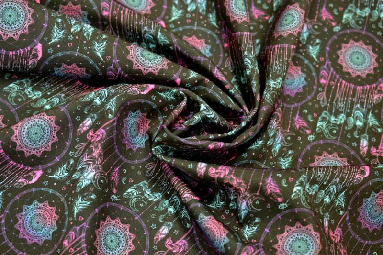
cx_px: 192
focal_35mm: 60
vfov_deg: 22.6
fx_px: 638
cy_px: 128
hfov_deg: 33.4
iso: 800
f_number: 3.2
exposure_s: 1/60
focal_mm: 40
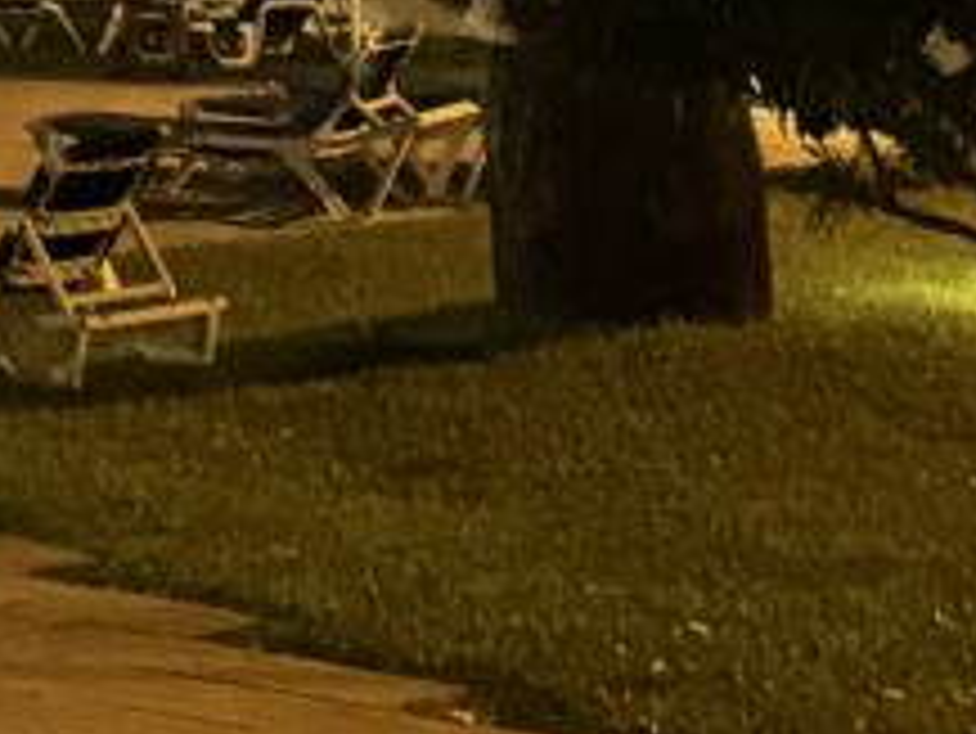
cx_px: -1309
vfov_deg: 7.6
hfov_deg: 10.2
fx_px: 4796
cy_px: -1486
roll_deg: +1.5
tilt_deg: +13.9
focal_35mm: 170
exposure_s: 1/17
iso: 2500
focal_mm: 6.76
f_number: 1.78
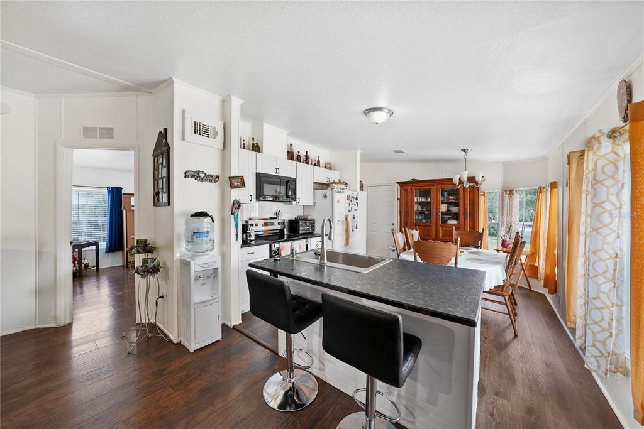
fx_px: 215
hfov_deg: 112.6
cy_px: 214
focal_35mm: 12
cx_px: 322
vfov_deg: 90.0
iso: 640
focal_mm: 12
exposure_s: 1/2.5
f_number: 7.1
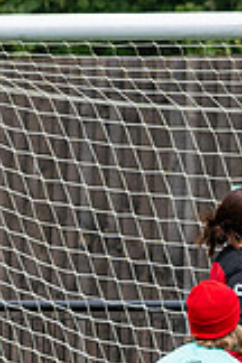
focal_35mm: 1433
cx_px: 487
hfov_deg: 1.0
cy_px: 572
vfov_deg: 1.4
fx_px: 14448
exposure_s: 1/3200
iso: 200
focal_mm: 135
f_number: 3
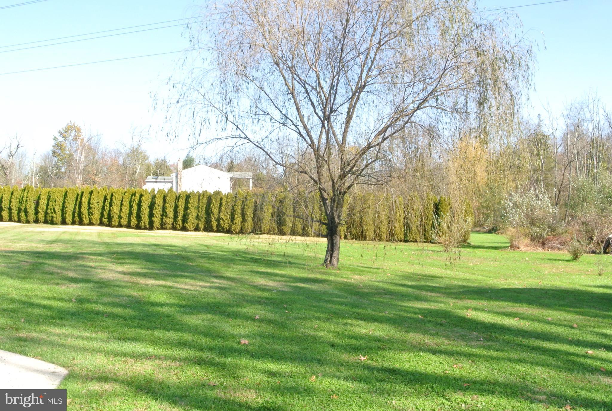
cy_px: 206
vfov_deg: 36.1
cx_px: 306
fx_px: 630
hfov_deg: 51.8
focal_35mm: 37
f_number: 16
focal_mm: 14
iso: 400
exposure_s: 1/60
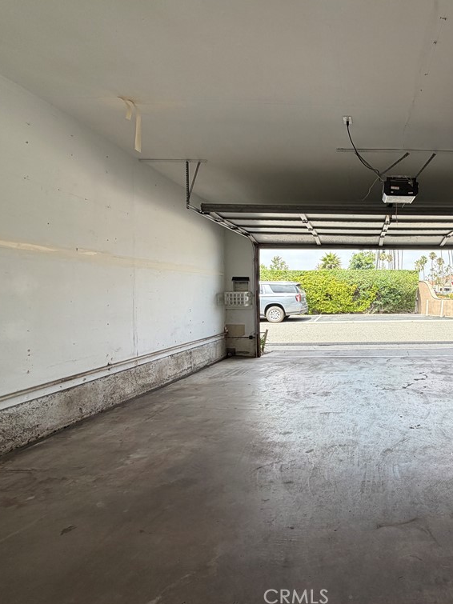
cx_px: 373
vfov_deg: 84.7
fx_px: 332
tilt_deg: -1.7
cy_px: 301
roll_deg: -0.2
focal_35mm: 19
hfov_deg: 61.9
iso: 50
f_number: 2.2
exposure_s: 1/221
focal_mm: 2.22
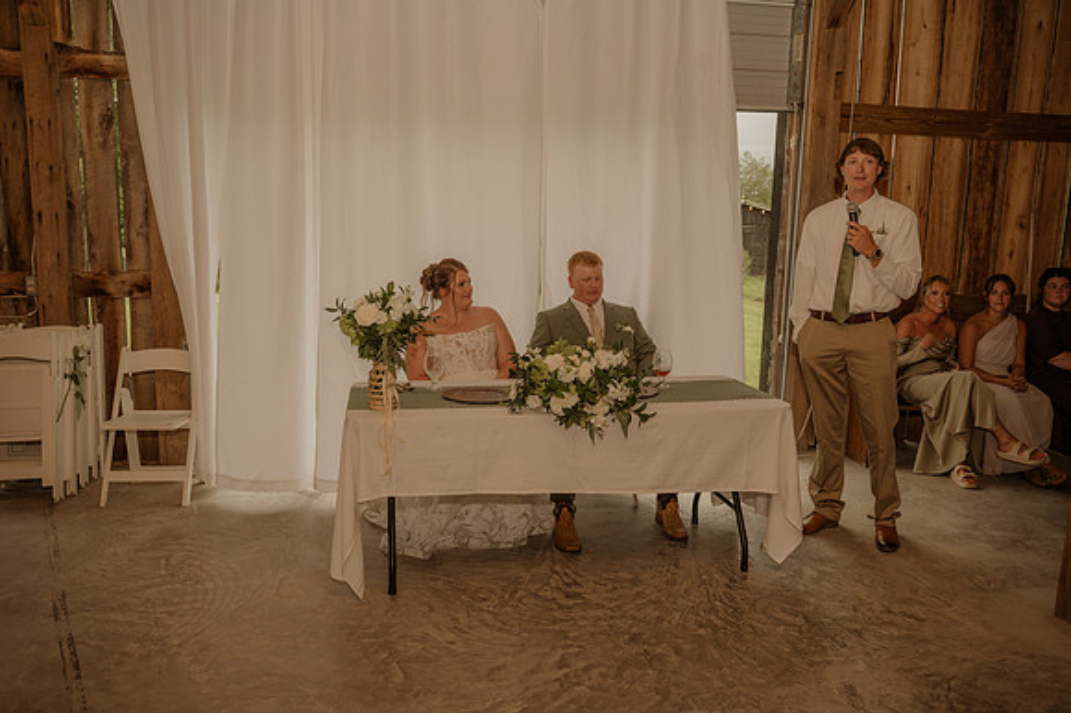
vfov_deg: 45.8
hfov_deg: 64.9
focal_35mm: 28
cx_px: 536
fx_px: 843
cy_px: 356
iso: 500
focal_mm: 28
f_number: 4
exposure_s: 1/200
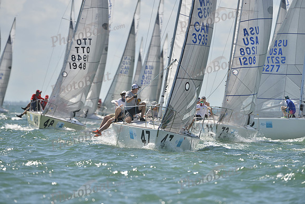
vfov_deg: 3.4
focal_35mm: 400
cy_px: 102
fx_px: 3390
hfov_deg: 5.2
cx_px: 152
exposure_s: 1/1250
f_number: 6.3
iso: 200
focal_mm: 400
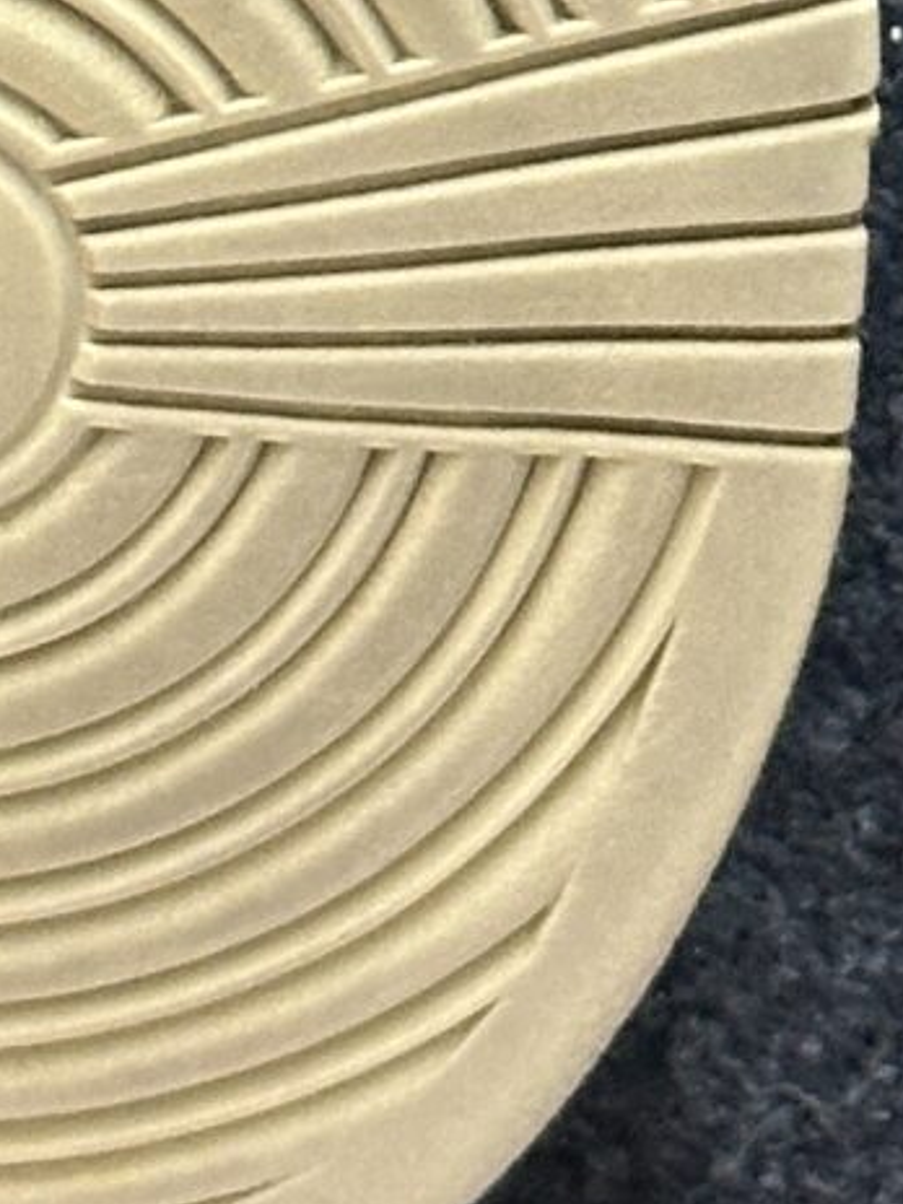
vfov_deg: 7.4
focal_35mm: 265
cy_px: -477
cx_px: -592
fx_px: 9217
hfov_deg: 5.5
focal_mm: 6.86
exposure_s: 1/33
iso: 250
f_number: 1.78
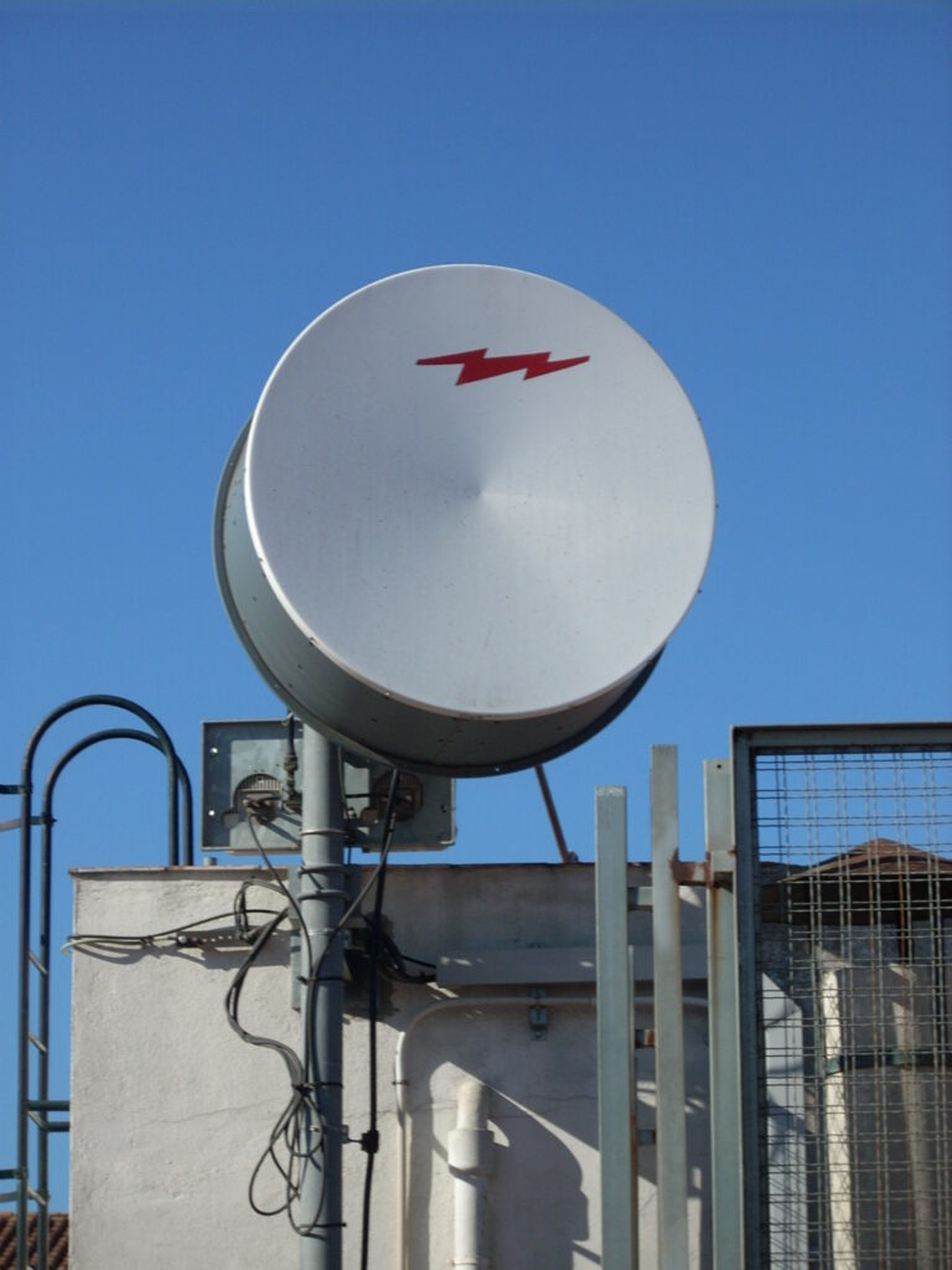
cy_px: 635
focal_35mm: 113
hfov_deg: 13.1
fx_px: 4144
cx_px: 476
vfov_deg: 17.4
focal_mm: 18.6
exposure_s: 1/125
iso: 64
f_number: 10.4
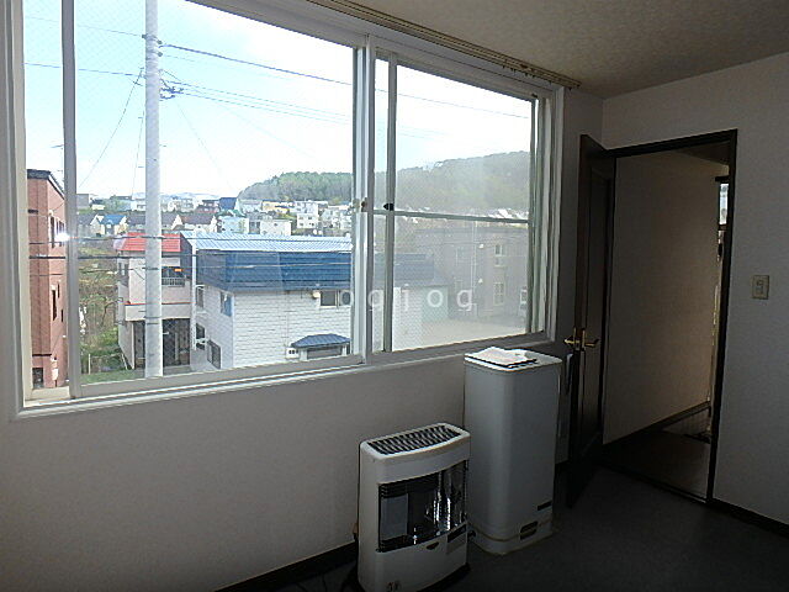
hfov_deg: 79.0
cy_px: 296
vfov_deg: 63.4
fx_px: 479
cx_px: 394
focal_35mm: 21
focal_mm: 3.7
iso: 125
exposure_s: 1/320
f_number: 3.5
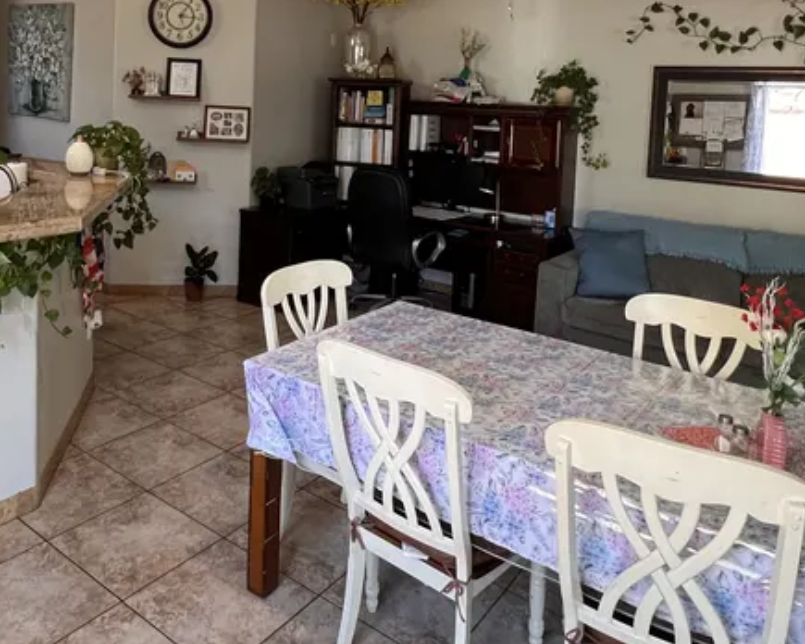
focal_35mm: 28
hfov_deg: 61.5
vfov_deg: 48.7
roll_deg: -2.0
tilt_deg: -3.0
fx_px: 667
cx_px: 311
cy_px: 131
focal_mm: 1.6
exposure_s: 1/98
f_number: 1.8
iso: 250
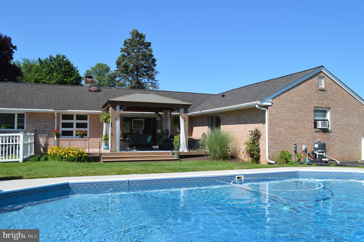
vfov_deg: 47.8
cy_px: 121
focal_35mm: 27
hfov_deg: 67.4
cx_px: 182
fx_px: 273
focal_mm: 18
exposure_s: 1/250
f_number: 8
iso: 100
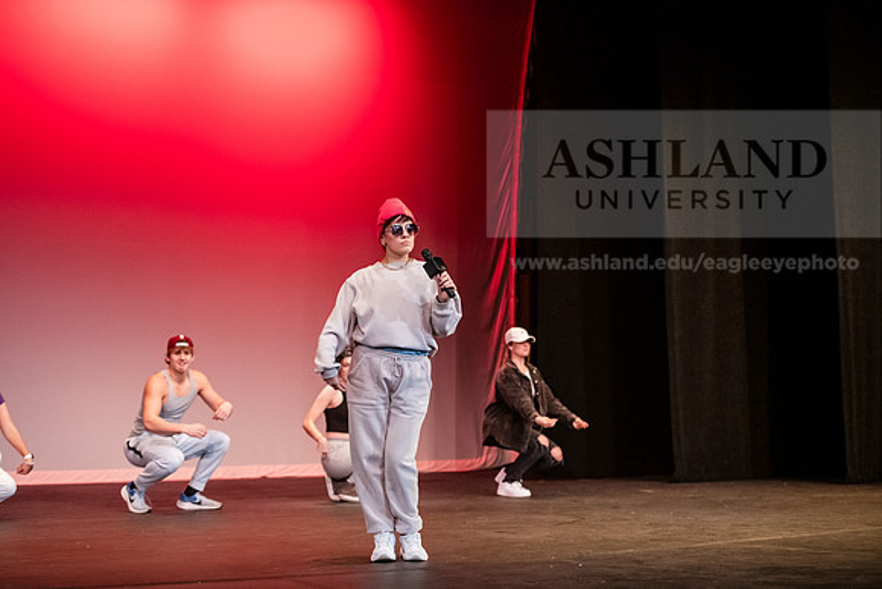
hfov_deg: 28.8
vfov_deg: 19.5
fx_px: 1715
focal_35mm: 70
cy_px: 294
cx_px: 441
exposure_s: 1/250
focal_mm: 70
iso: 4000
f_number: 3.2
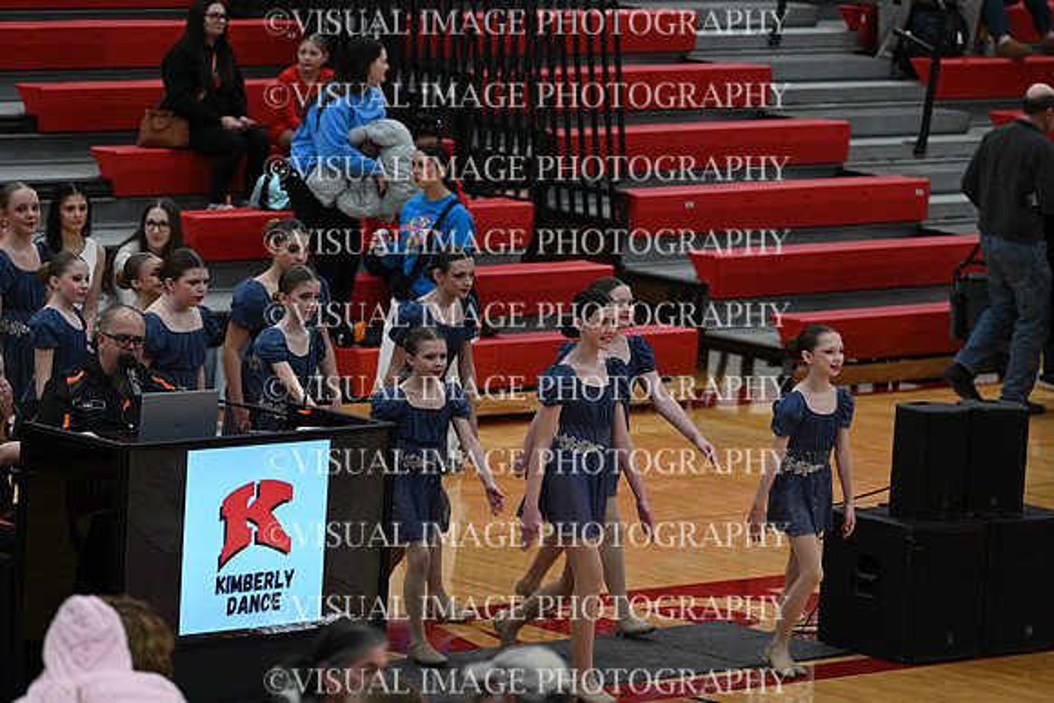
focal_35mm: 200
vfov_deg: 6.9
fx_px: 5857
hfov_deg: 10.3
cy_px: 352
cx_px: 527
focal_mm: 200
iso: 4000
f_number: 4
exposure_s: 1/400
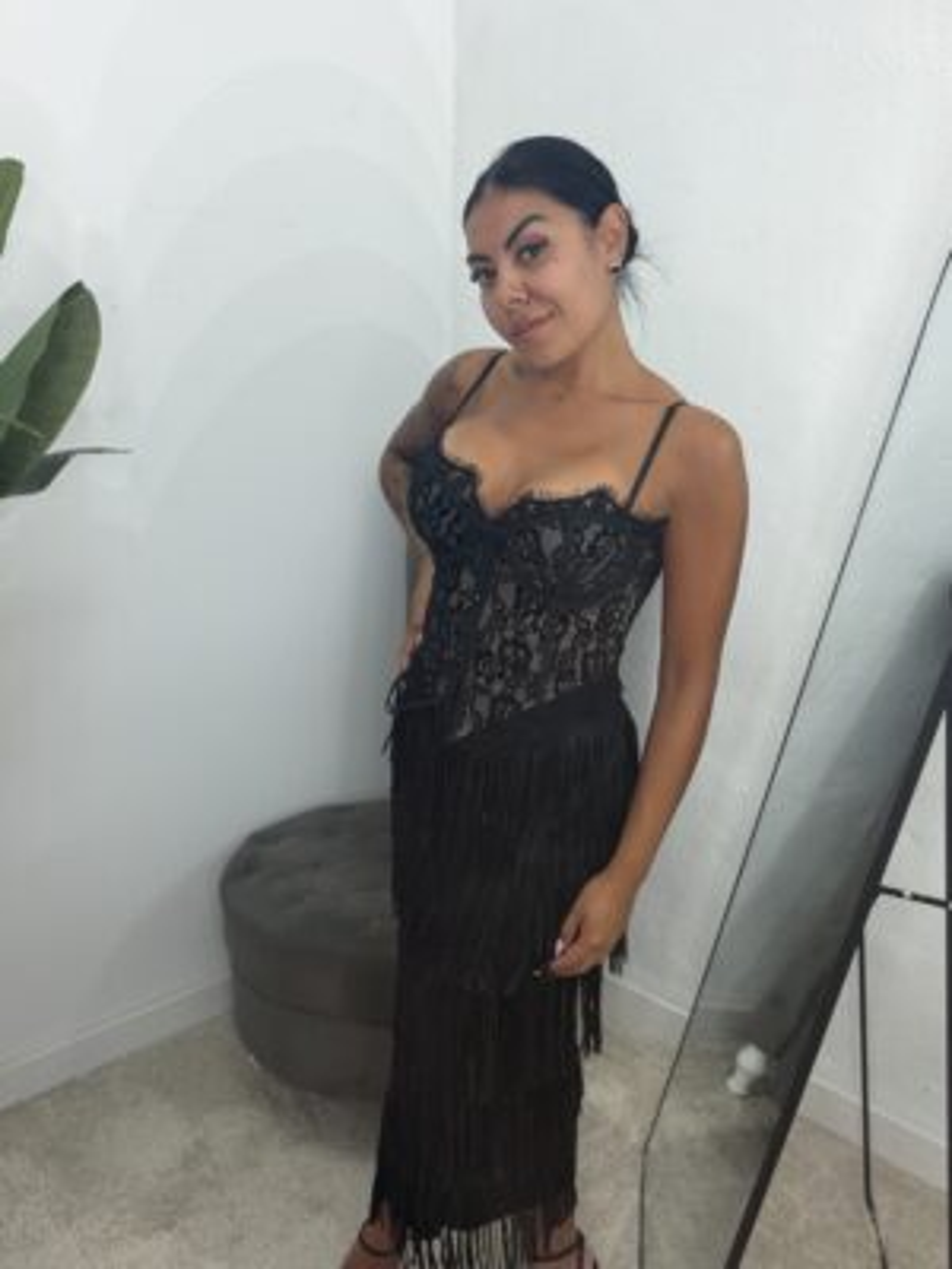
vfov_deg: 60.0
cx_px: 476
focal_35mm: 30
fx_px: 1100
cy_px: 634
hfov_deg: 46.8
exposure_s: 1/78
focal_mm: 2.71
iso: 64
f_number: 1.9
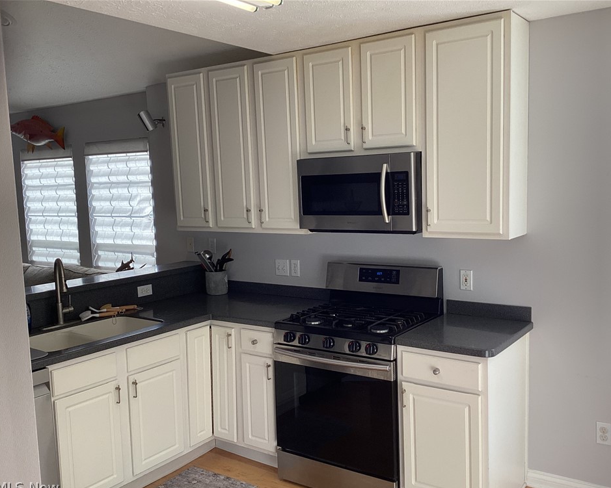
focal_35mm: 33
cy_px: 249
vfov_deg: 44.5
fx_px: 597
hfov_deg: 54.2
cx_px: 325
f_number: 2.4
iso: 50
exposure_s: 1/120
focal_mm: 3.3
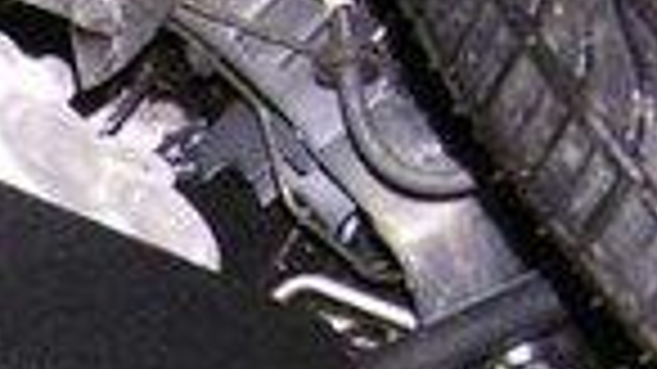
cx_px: -410
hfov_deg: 15.4
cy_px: 616
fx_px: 2177
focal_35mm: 125
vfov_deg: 9.3
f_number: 2.8
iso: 100
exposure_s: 1/30
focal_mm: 7.4
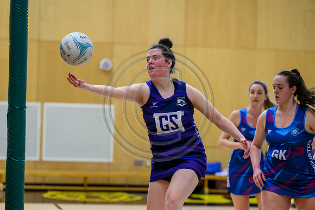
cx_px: 158
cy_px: 105
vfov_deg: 10.2
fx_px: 1181
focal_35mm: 135
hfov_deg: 15.2
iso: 4000
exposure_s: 1/1000
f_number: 3.2
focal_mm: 135
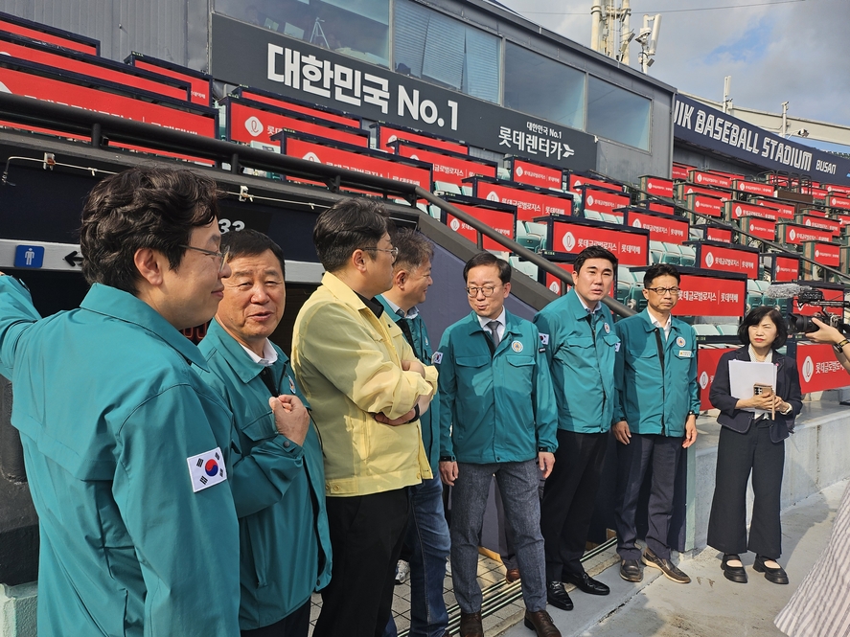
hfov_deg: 71.6
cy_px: 318
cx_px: 425
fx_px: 589
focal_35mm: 24
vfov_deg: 56.8
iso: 50
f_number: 1.8
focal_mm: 5
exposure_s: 1/2812
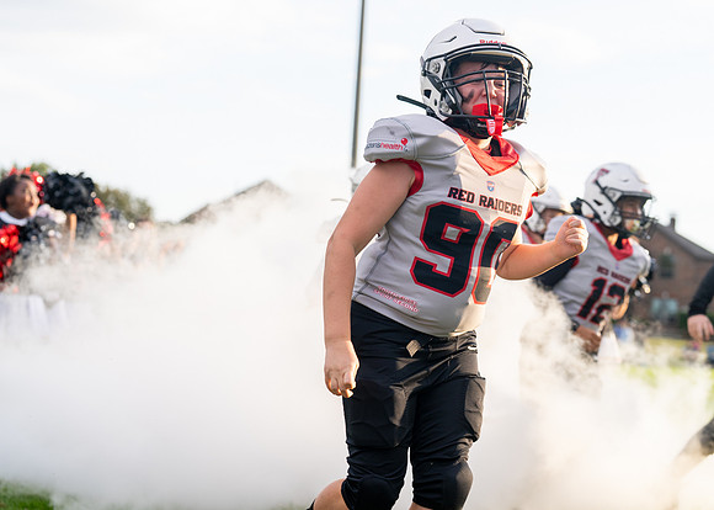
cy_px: 251
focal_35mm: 75
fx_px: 1515
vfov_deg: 19.1
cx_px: 375
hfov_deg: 26.5
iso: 400
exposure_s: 1/1000
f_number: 4
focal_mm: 70
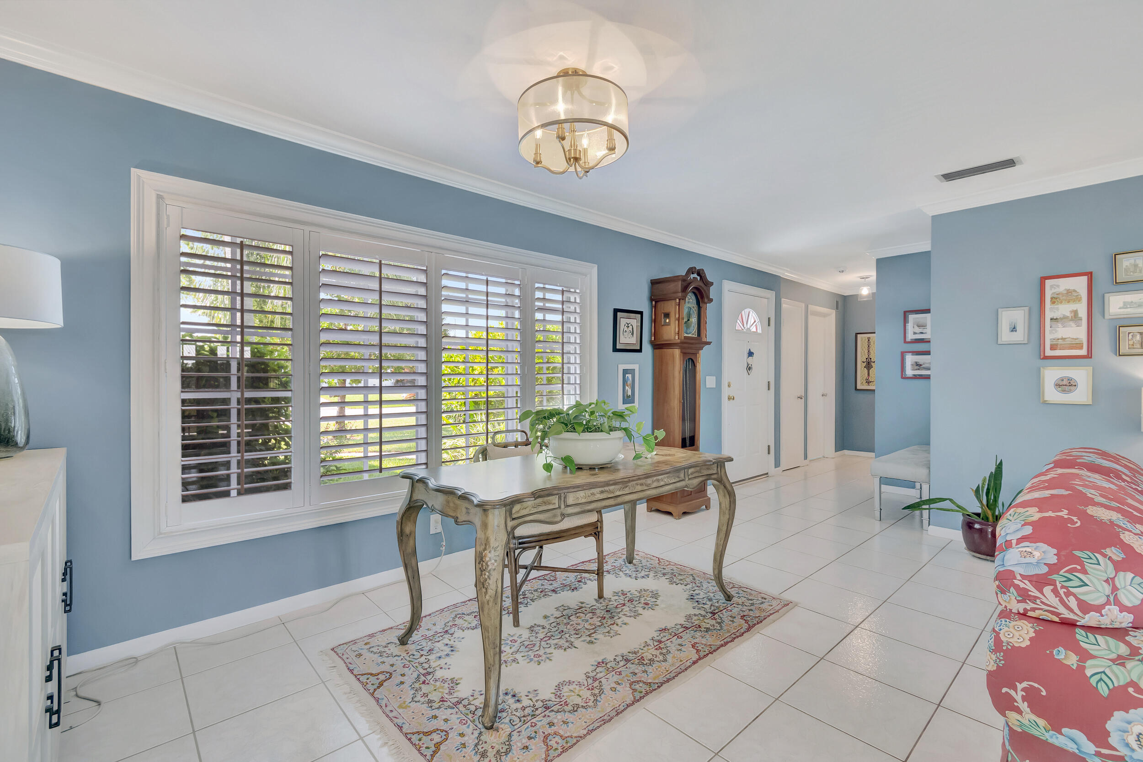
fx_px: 476
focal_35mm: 15
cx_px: 572
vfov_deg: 77.3
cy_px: 381
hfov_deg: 100.4
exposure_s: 1/15
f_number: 8
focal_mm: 10
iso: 1100
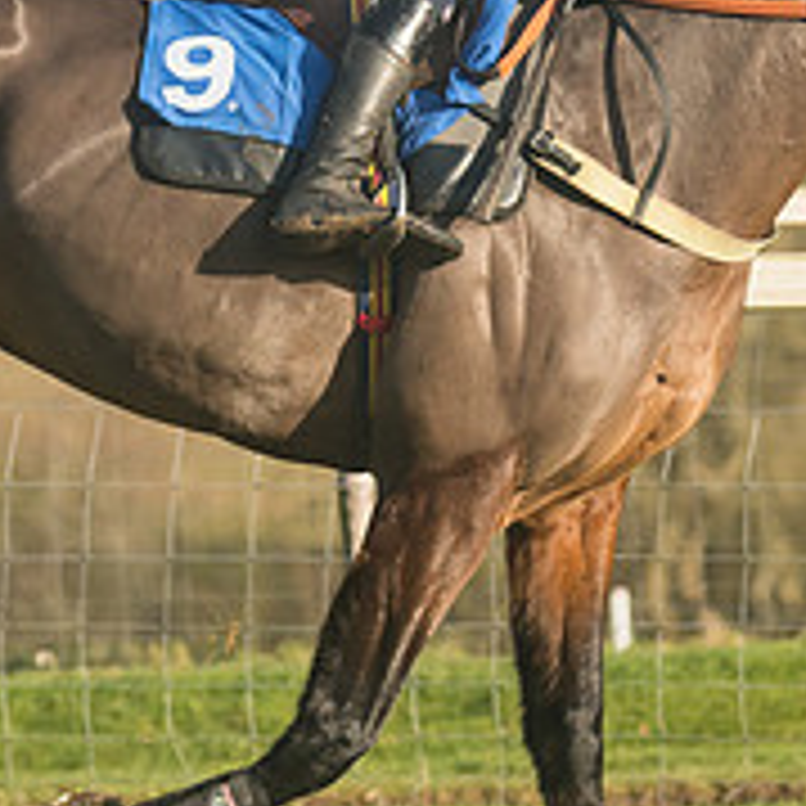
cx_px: 284
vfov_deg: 2.6
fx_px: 17439
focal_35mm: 662
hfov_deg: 2.6
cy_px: 135
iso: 400
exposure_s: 1/4000
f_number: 5
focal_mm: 160
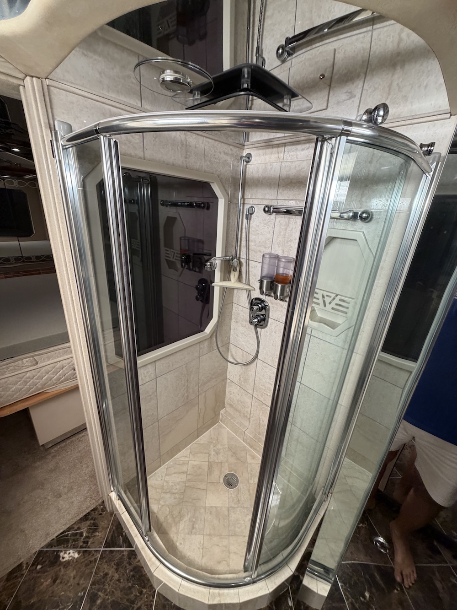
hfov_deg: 85.7
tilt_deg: -14.6
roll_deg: -5.9
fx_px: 246
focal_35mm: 14
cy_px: 305
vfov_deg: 102.1
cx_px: 228
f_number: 2.2
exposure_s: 1/60
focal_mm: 2.22
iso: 200
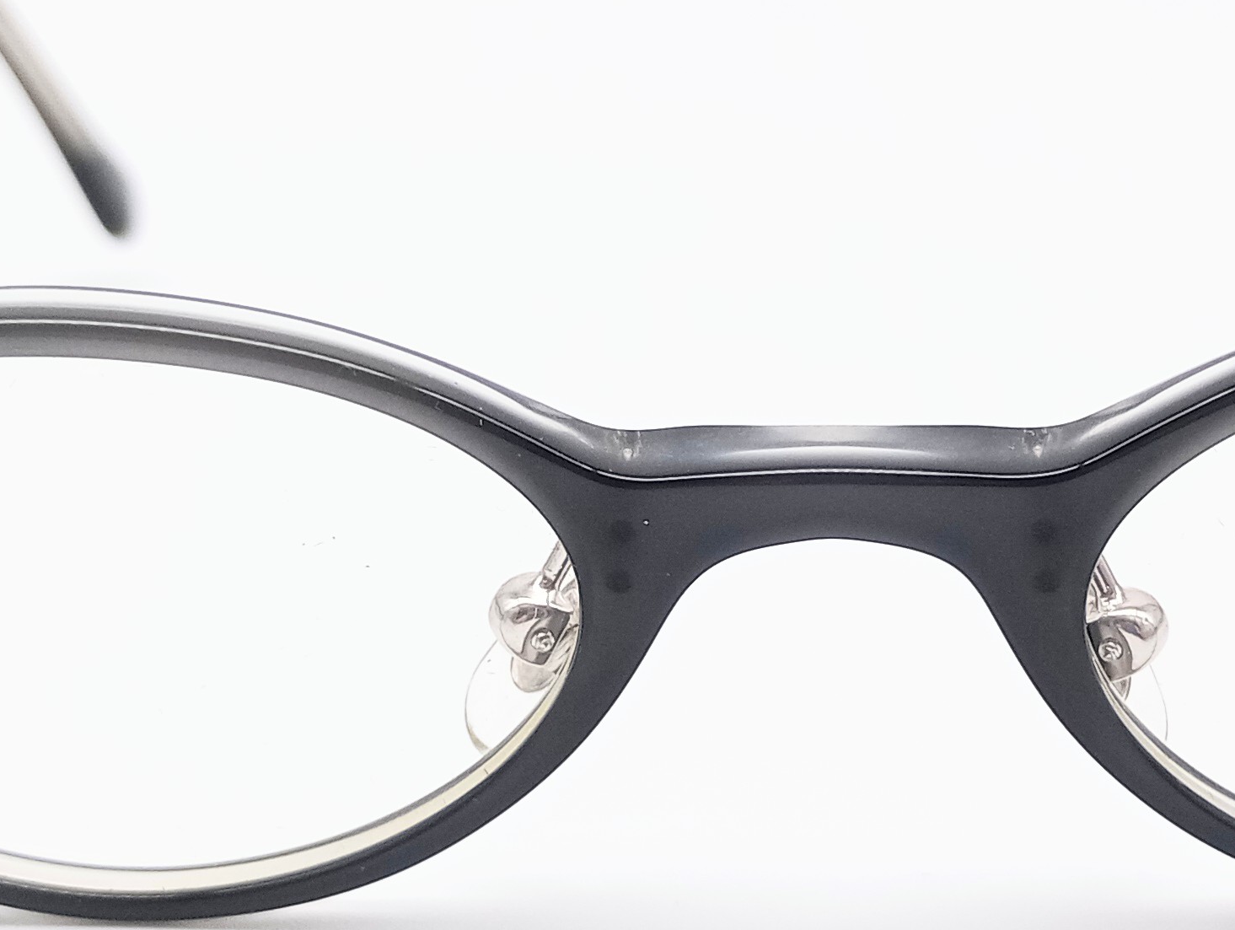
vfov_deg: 18.9
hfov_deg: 24.9
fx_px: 2787
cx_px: 741
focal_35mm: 78
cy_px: 599
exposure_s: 1/141
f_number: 1.8
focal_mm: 4.27
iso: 100
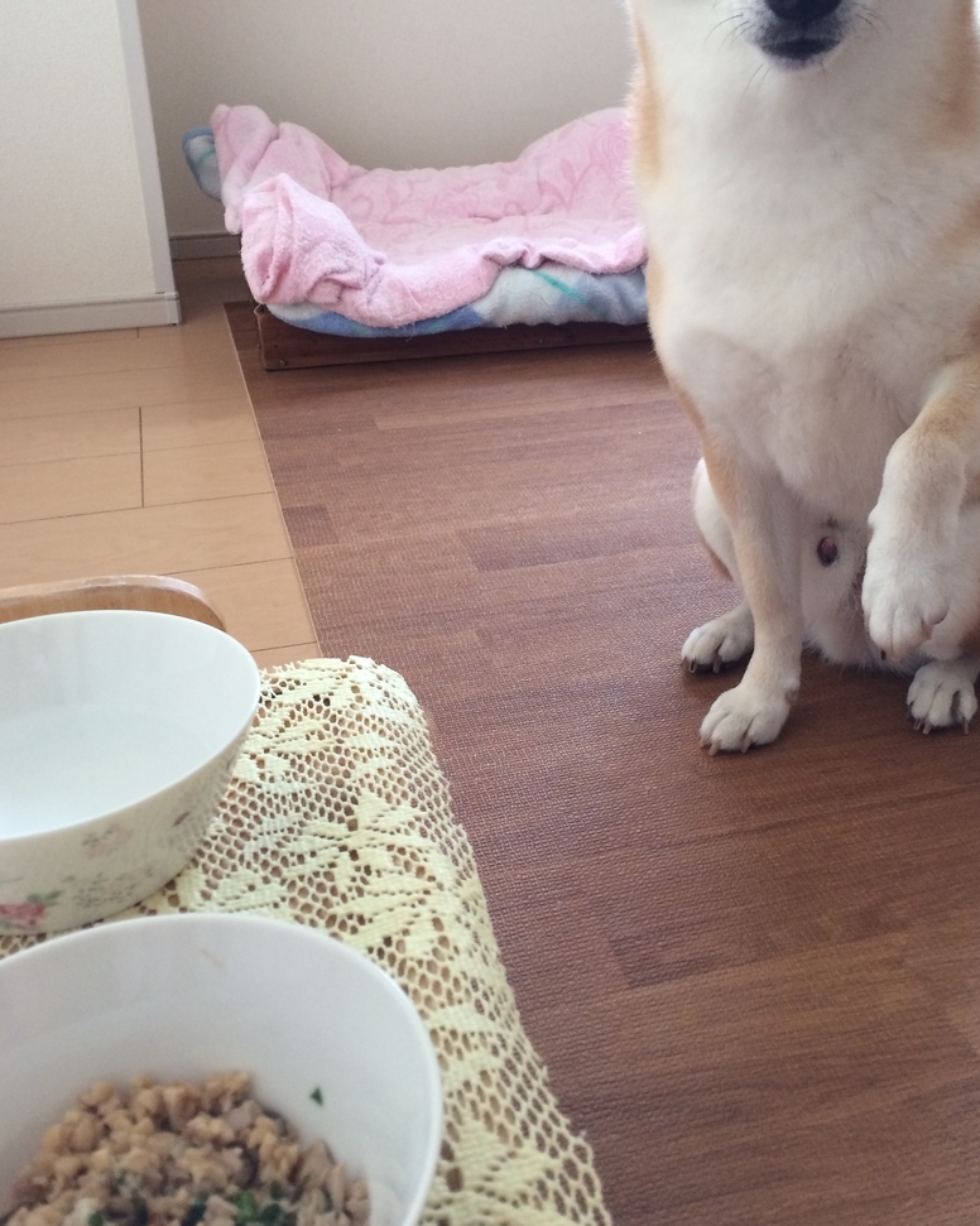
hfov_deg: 42.2
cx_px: 539
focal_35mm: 35
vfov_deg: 51.3
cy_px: 515
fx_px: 1270
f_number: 2.2
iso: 125
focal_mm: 4.15
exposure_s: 1/30
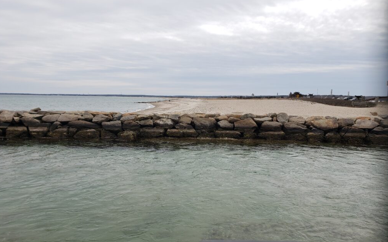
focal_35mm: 28
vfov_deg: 44.5
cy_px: 133
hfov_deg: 66.5
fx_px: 296
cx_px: 193
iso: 50
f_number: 2.4
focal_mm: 4.3
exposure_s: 1/1668
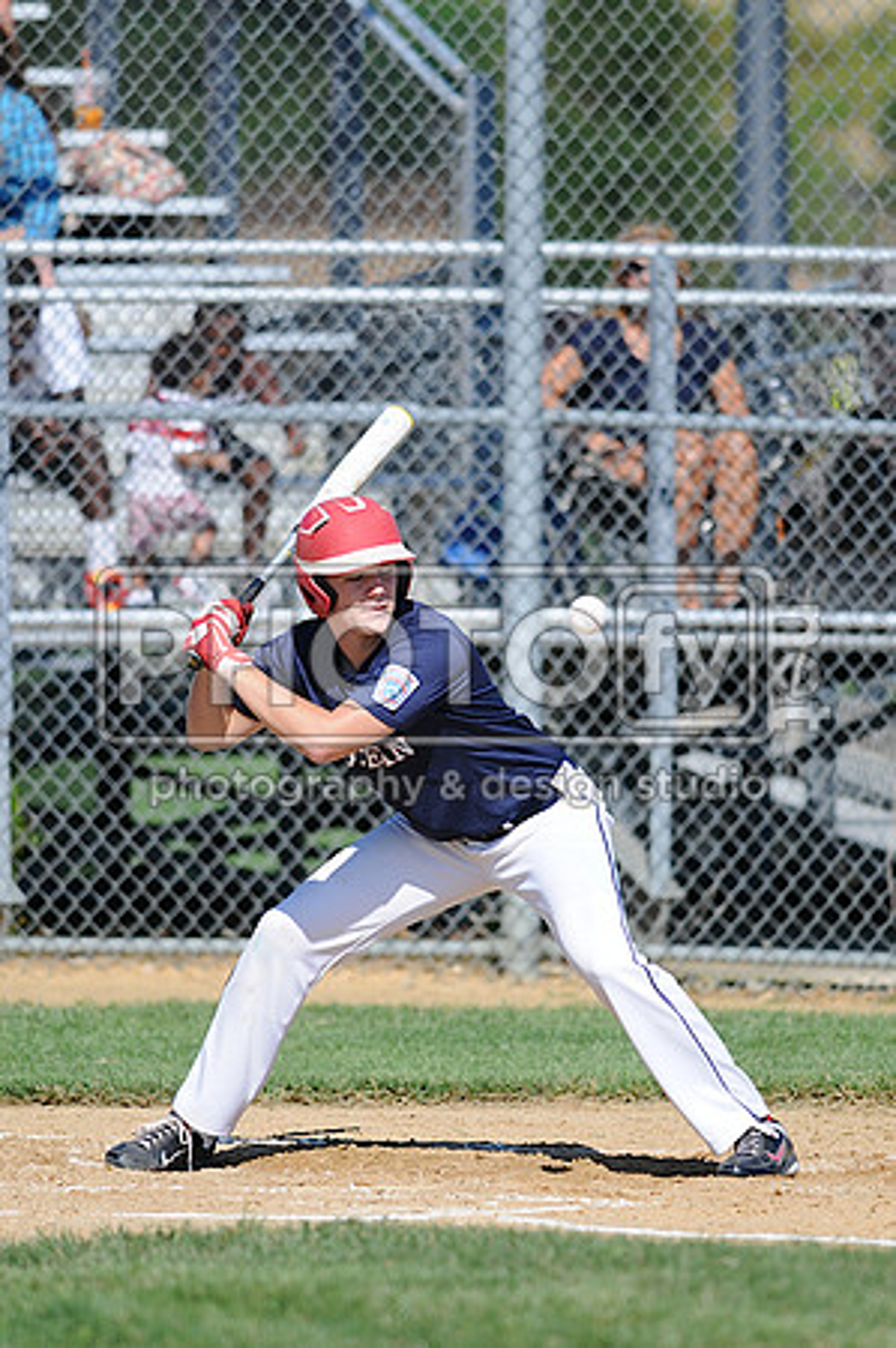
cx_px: 448
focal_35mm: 450
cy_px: 674
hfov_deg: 3.0
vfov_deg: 4.6
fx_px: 16838
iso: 200
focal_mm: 300
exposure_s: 1/2000
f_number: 4
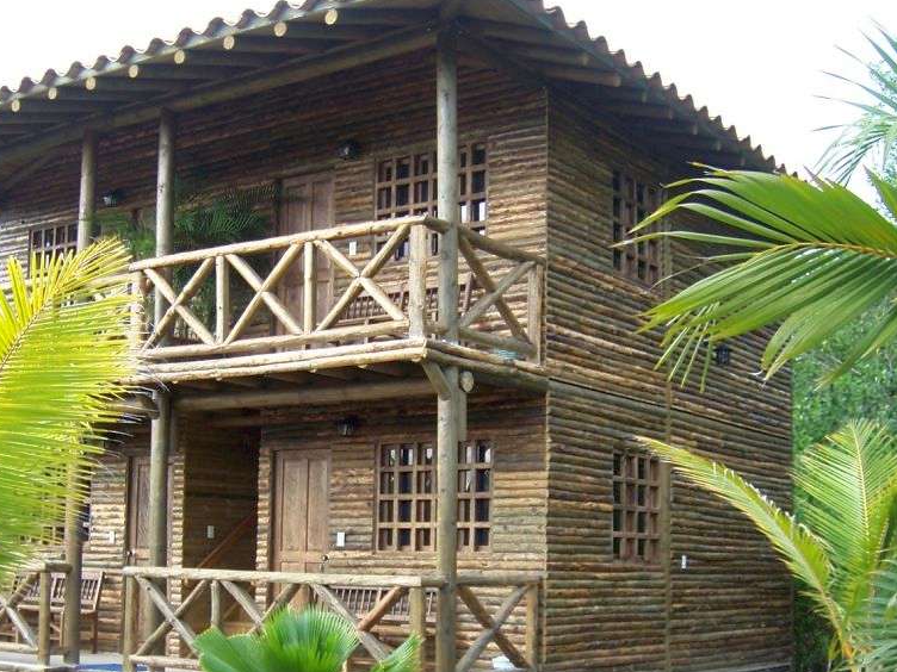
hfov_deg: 38.9
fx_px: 1270
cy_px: 430
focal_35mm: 49
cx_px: 403
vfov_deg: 29.5
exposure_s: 1/160
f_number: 2.8
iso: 80
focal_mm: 6.2
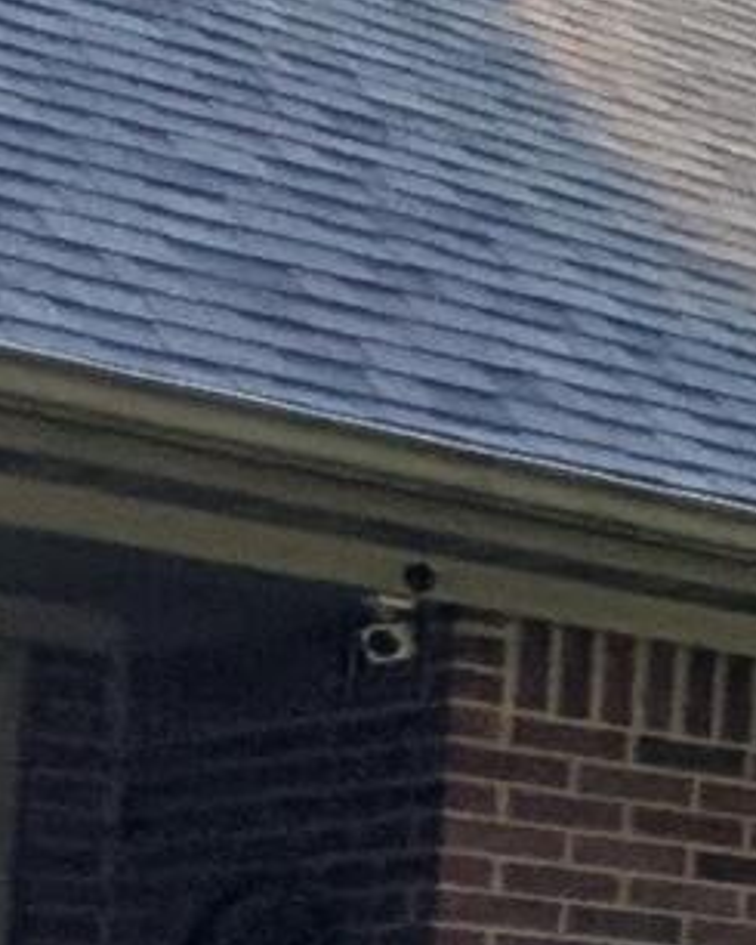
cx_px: 2990
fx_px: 3215
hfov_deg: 8.1
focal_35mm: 115
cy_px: 1155
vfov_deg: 16.0
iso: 24
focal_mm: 2.02
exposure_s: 1/1245
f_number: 1.7
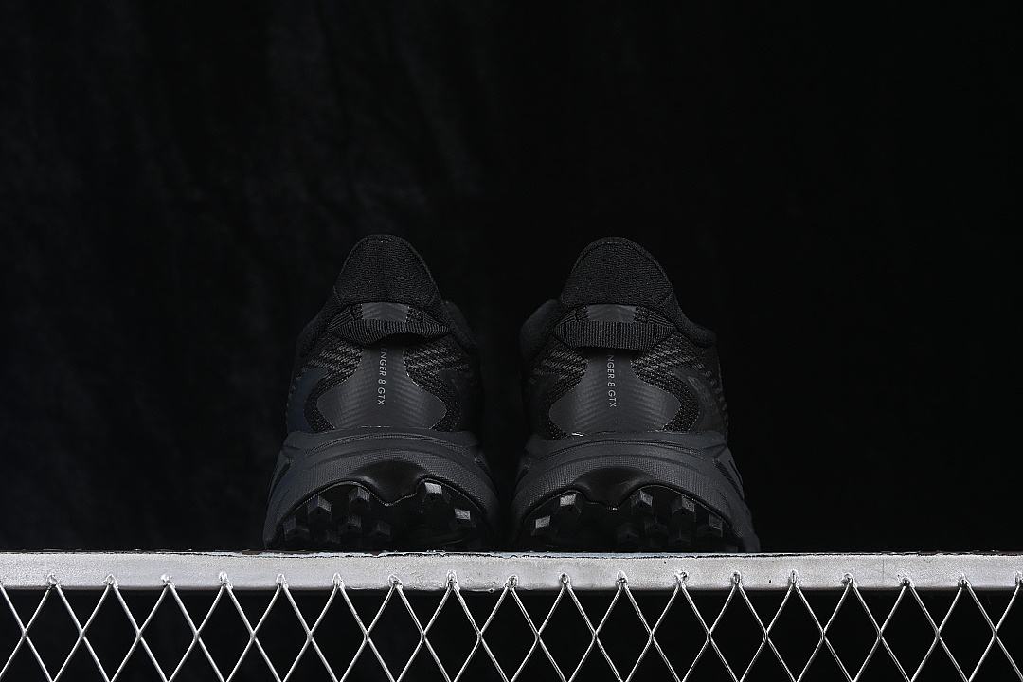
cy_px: 341
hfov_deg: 27.0
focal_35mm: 75
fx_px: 2131
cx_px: 512
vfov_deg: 18.2
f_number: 6.3
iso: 160
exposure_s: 1/60
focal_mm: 50
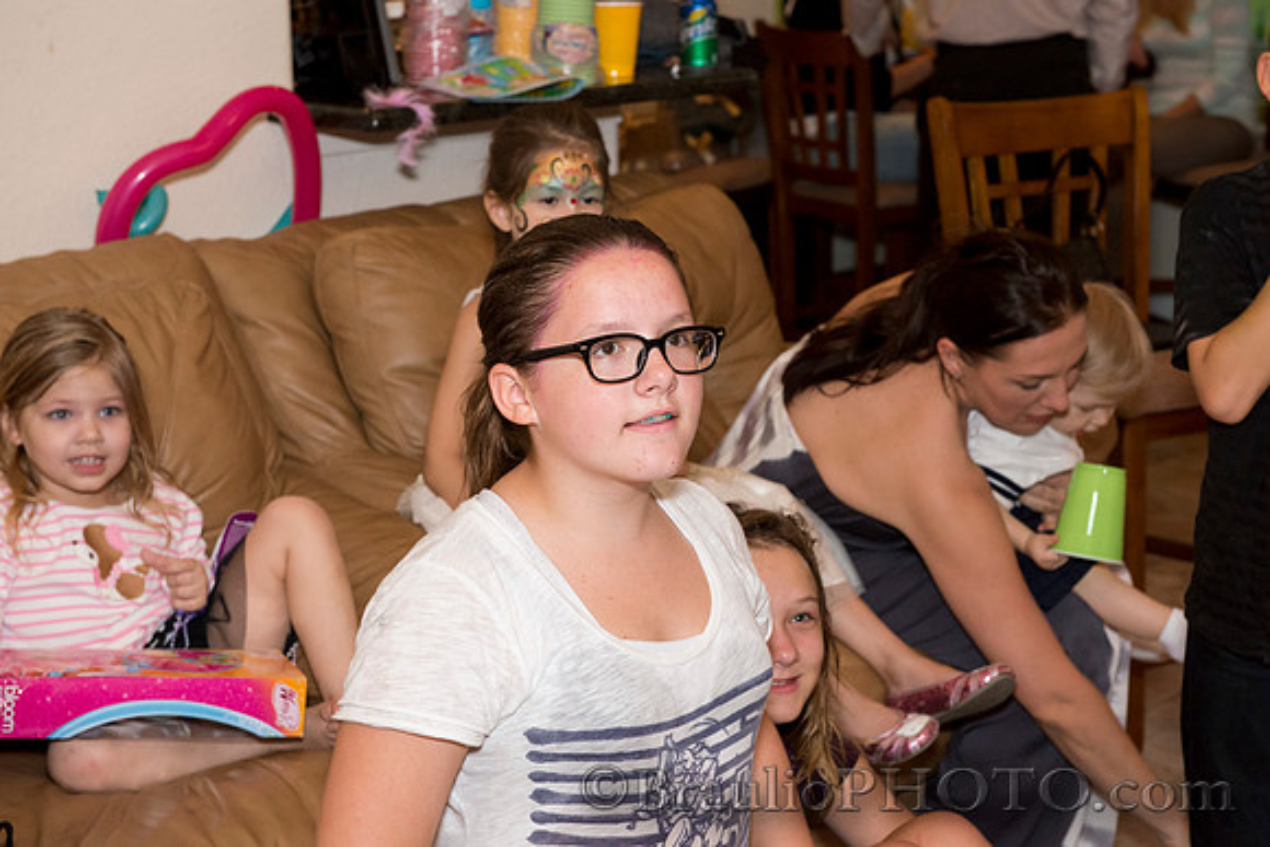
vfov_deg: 19.5
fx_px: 2470
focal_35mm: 70
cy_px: 424
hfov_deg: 28.8
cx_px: 635
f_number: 7.1
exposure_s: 1/160
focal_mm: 70
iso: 4000
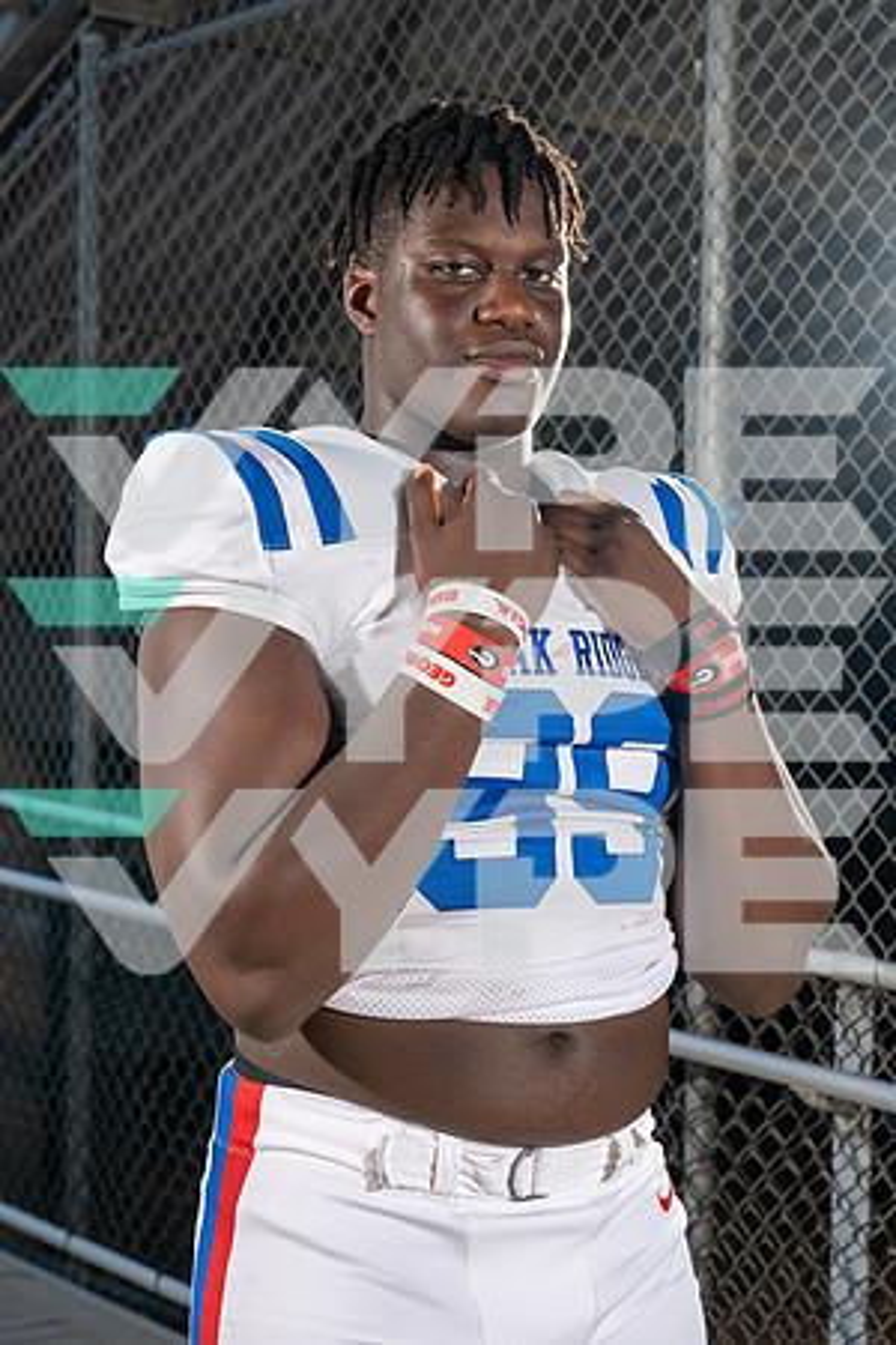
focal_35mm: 70
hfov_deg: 19.5
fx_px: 2613
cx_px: 448
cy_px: 672
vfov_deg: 28.8
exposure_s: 1/250
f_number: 8
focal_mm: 70
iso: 160
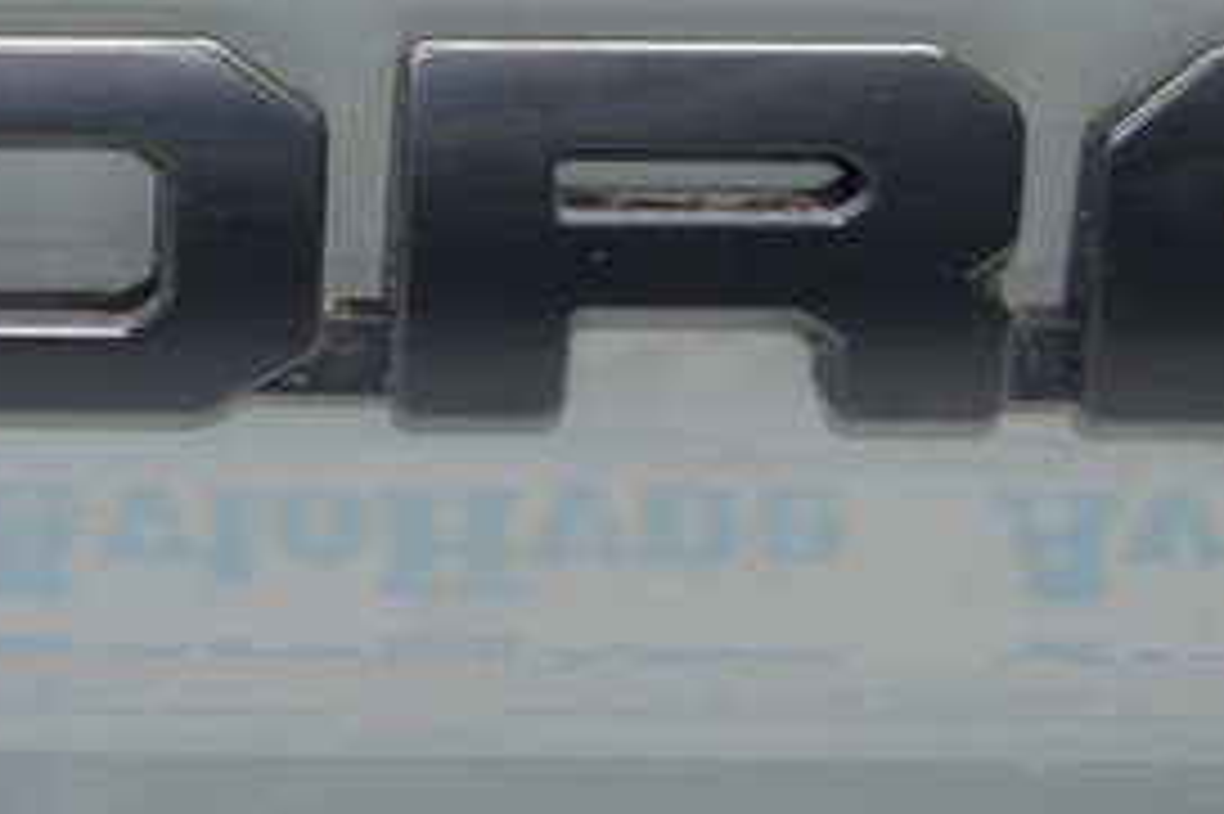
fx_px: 4995
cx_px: -360
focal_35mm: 147
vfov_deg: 9.2
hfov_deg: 13.5
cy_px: -160
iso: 800
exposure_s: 1/60
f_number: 4.2
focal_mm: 26
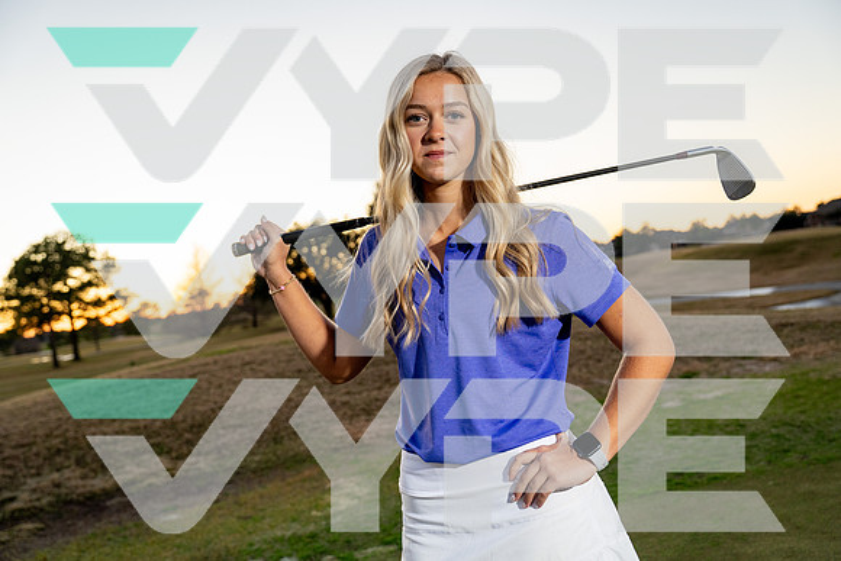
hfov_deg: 49.5
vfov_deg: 34.2
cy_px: 280
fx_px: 911
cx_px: 420
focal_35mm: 39
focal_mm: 39
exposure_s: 1/250
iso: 640
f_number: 4
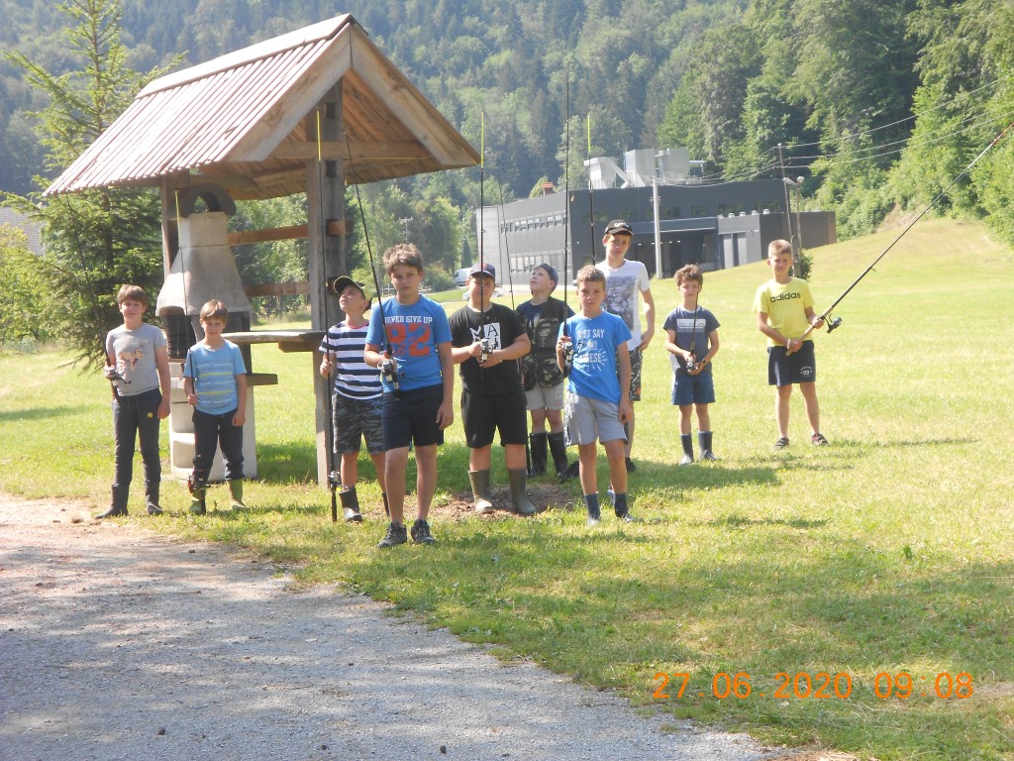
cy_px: 380
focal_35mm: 76
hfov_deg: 25.7
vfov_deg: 19.4
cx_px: 507
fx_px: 2226
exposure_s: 1/100
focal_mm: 13.5
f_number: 5.8
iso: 80
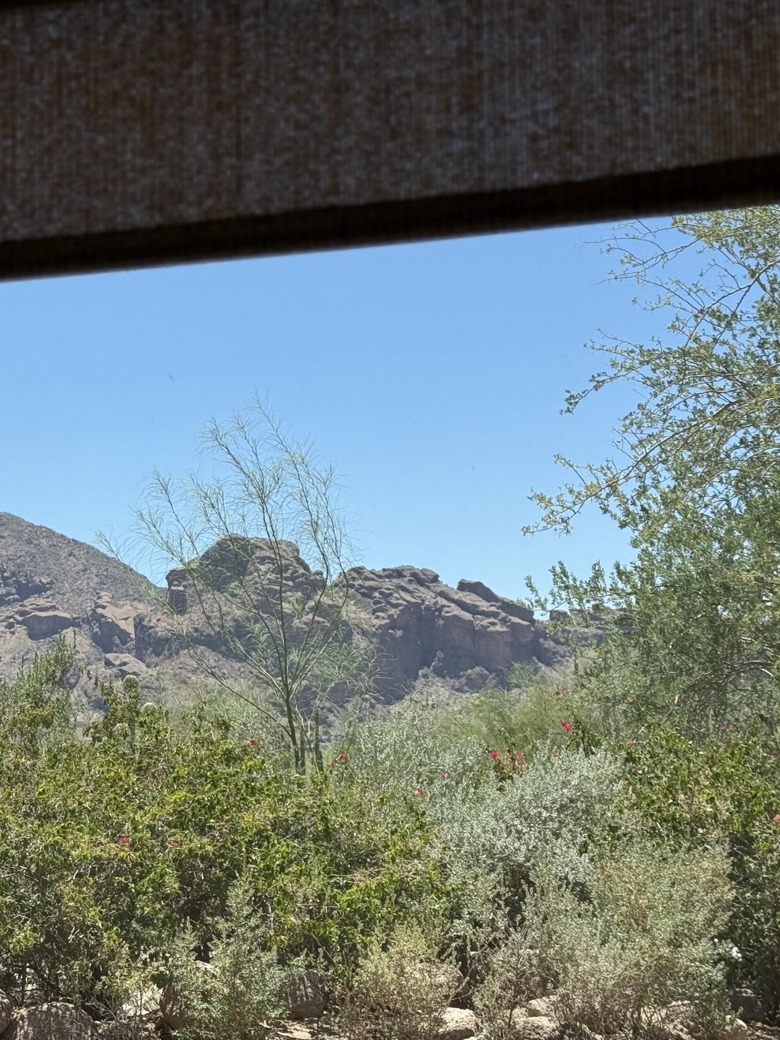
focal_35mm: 65
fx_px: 1952
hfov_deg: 22.4
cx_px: 194
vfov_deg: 29.8
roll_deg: +1.1
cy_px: 516
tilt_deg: +6.1
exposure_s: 1/4587
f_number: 1.78
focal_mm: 6.76
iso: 80
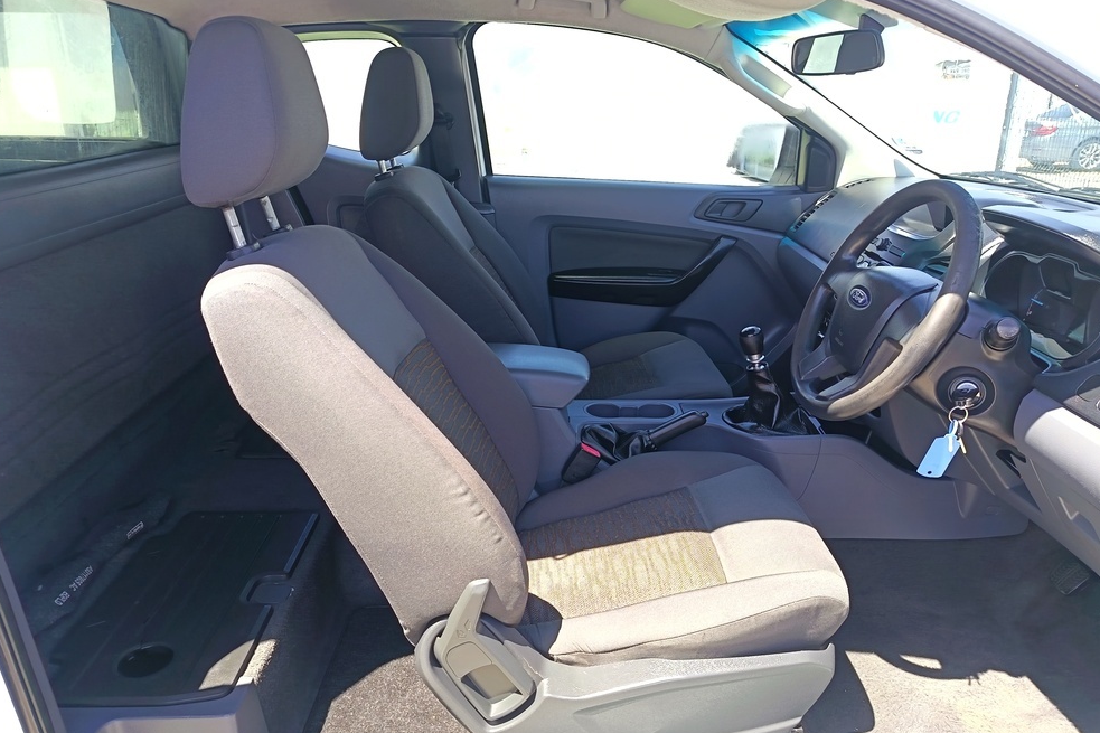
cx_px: 558
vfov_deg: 49.5
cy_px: 389
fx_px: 794
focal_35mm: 26
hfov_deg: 69.4
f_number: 1.75
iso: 124
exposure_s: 1/129
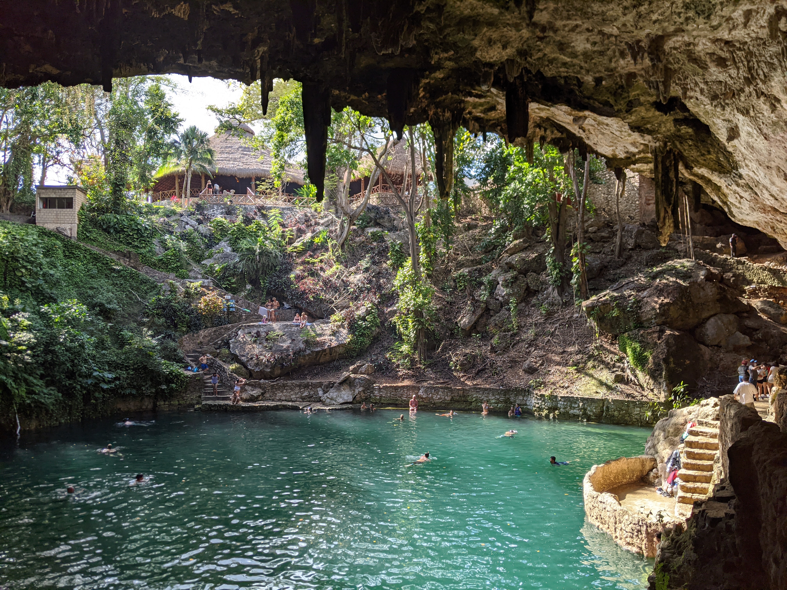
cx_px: 394
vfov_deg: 51.4
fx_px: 614
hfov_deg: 65.3
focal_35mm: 27
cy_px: 295
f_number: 1.8
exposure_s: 1/572
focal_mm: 4.44
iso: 51
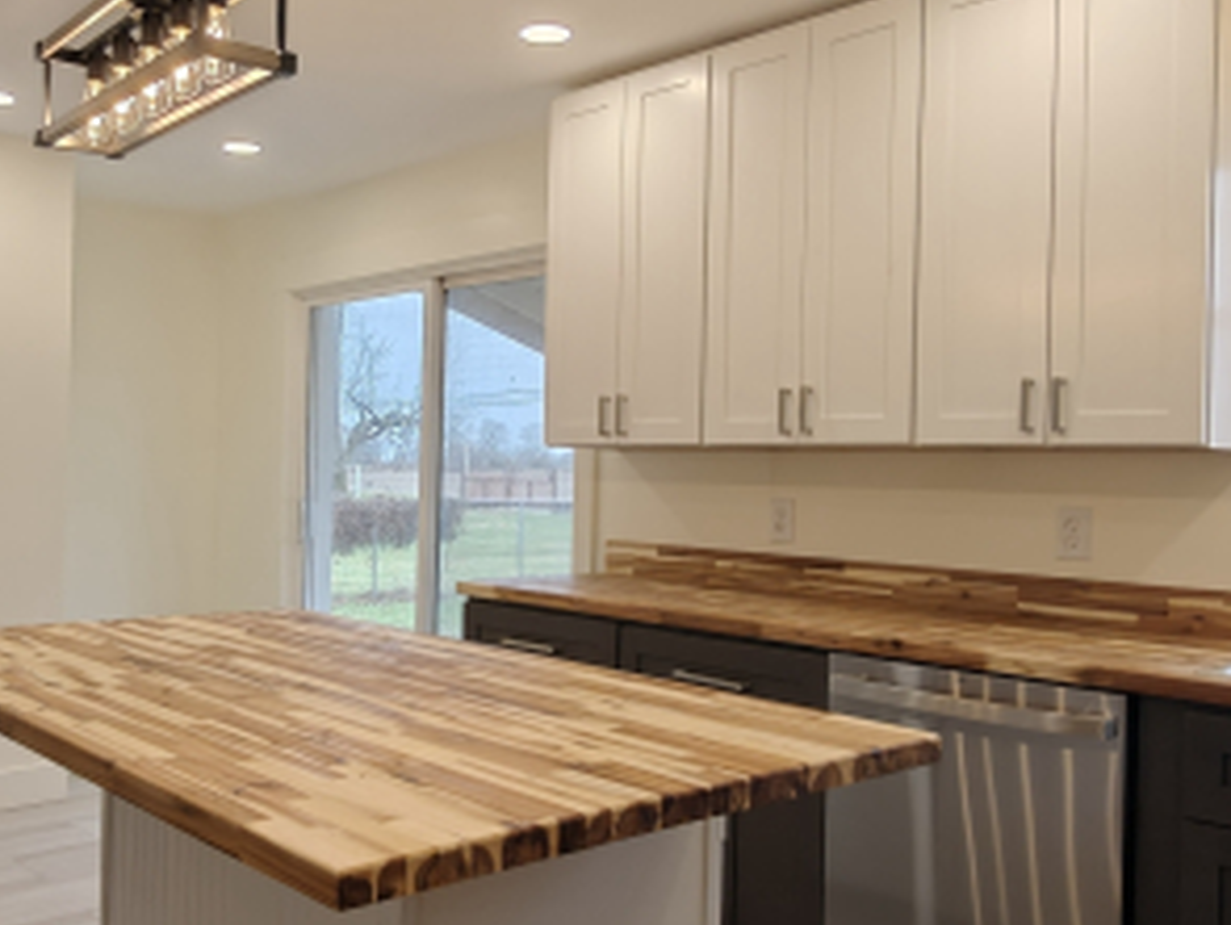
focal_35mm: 34
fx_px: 1210
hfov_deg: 53.1
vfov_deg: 41.8
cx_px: 438
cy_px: 481
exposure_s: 1/120
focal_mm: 2.3
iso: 160
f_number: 2
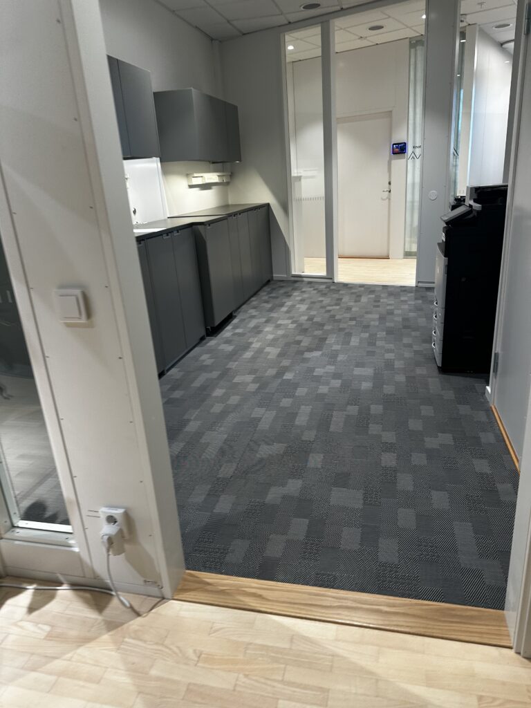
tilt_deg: -15.1
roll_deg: +6.1
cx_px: 266
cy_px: 354
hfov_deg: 56.8
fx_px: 491
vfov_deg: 71.6
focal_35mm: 24
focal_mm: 6.86
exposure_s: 1/50
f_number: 1.78
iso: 125
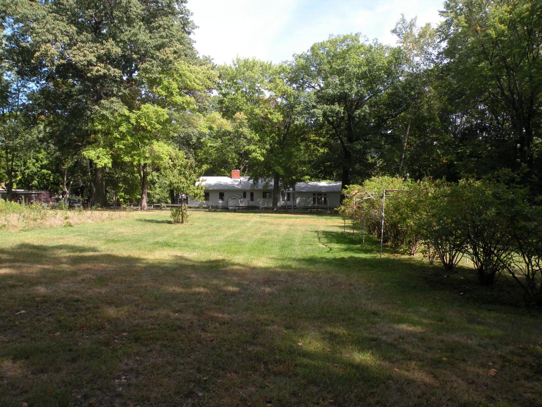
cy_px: 204
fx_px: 423
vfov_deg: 51.4
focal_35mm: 27
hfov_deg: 65.3
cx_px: 271
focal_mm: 4.7
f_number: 4.5
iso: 64
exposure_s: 1/164
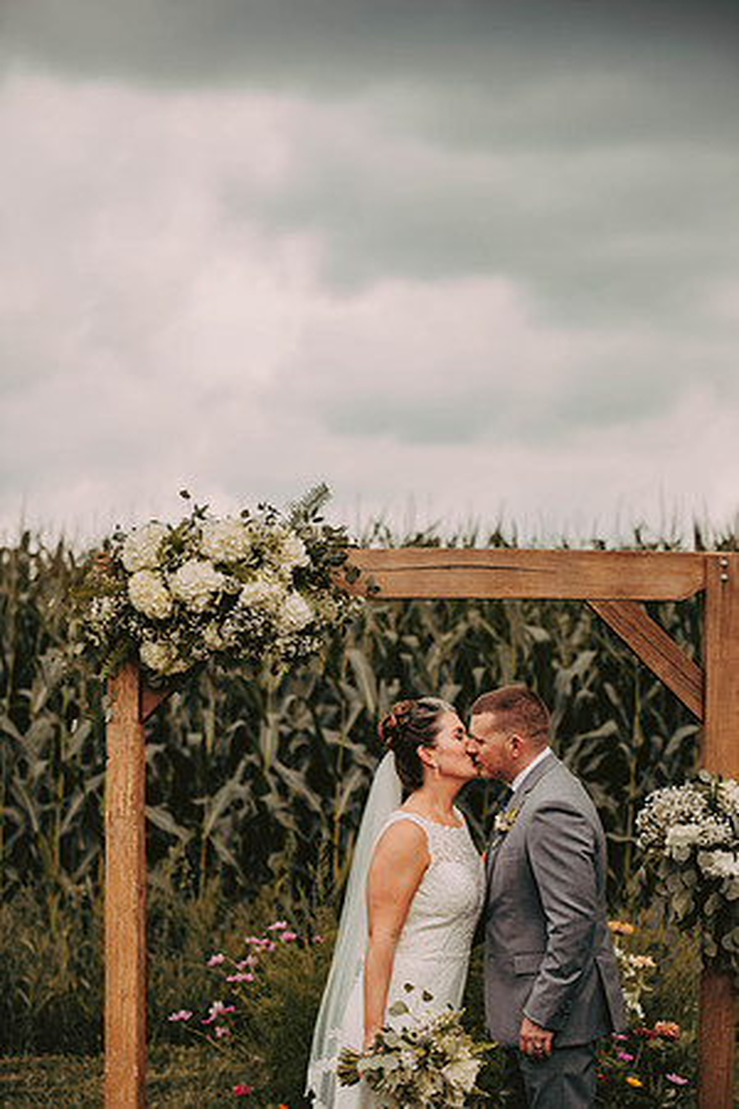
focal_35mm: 92
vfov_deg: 22.1
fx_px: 2833
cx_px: 370
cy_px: 554
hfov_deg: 14.9
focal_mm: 92
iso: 200
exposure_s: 1/800
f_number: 2.8
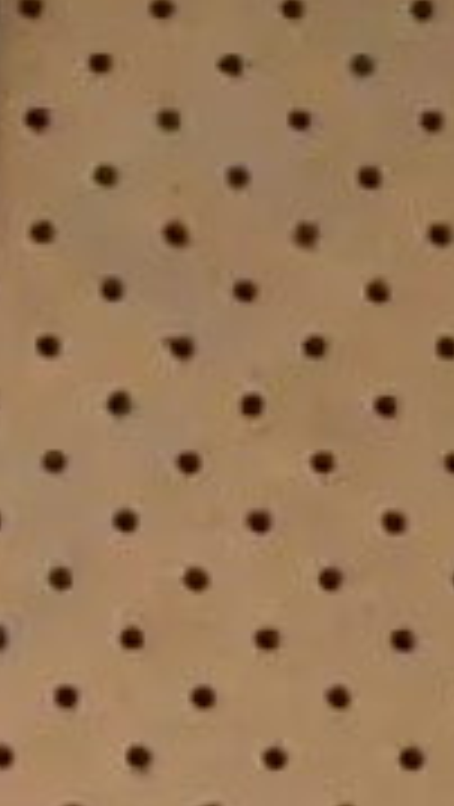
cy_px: 1783
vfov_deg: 7.2
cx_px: -971
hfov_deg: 4.1
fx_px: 6128
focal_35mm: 287
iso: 3200
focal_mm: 23
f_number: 4.5
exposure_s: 1/640
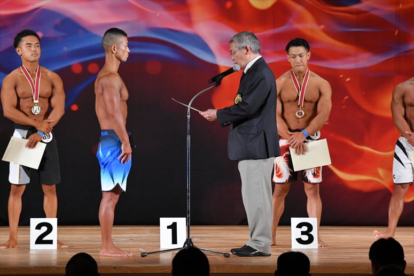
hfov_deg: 9.2
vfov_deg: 6.1
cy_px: 138
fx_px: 2586
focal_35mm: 225
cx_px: 207
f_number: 5.6
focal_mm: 150
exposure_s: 1/400
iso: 3200
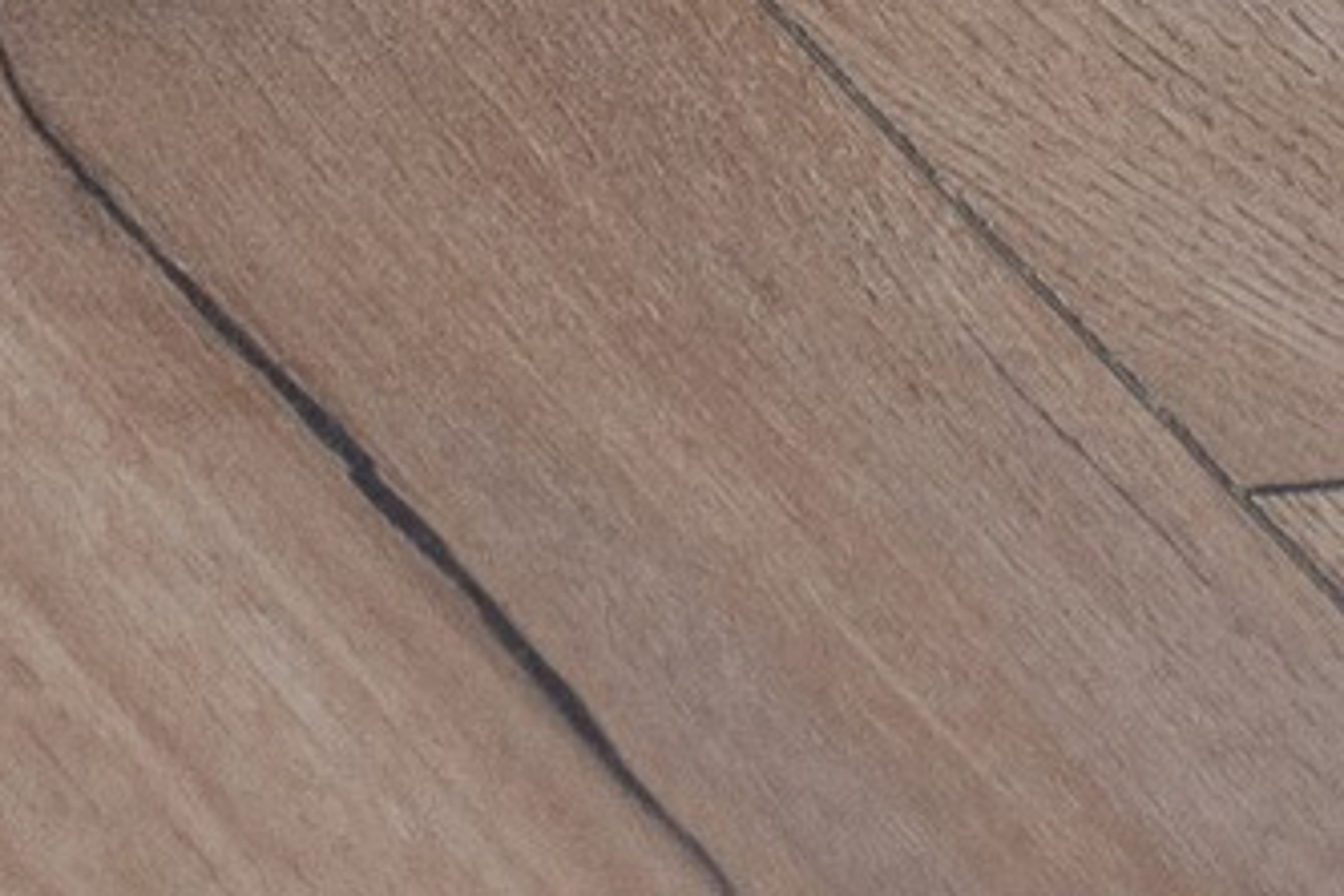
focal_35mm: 576
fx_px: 21502
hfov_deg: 3.5
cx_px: -1655
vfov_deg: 2.2
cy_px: -5630
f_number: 3.5
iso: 200
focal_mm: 50
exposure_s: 1/200
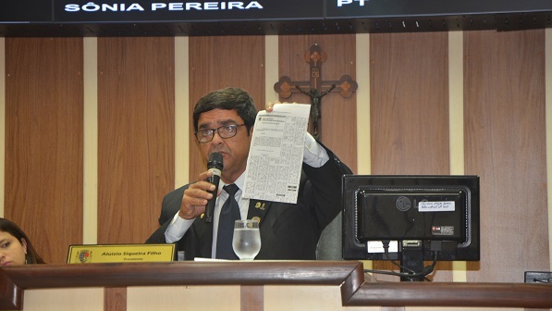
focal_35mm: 166
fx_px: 2423
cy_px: 137
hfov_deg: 13.0
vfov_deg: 7.3
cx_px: 276
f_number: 5.6
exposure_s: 1/60
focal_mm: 105
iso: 800
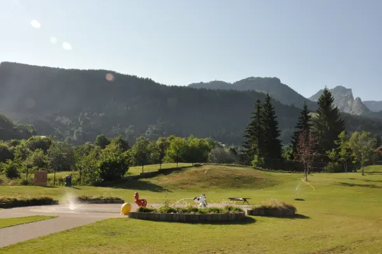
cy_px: 127
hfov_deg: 49.6
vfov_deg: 34.2
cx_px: 191
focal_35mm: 39
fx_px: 413
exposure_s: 1/200
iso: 800
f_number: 25
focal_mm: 26
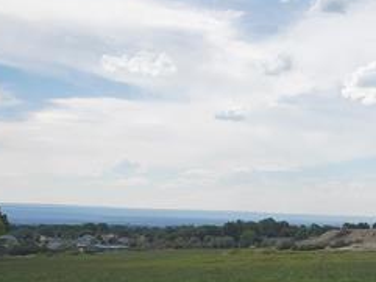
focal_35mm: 69
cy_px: 235
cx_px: 403
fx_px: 750
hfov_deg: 26.2
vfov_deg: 21.0
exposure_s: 1/2193
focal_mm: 4.3
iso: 50
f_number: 2.4
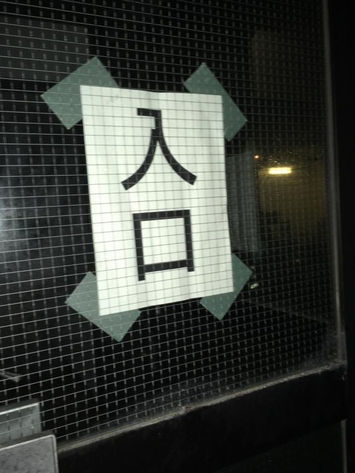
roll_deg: +5.3
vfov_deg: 60.0
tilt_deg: -4.2
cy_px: 236
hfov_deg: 46.8
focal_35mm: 30
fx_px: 410
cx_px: 176
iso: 32
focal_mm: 4.15
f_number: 2.2
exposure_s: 1/16
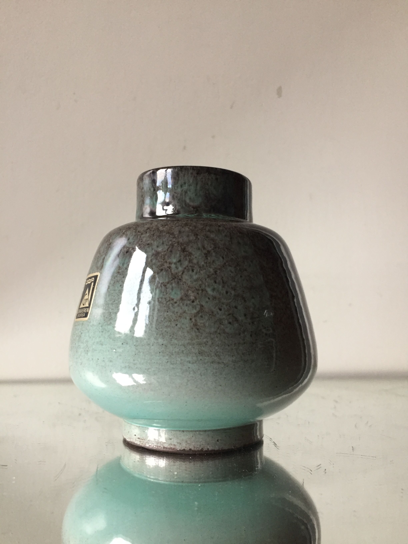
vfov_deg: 61.7
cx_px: 204
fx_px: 456
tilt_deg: +5.1
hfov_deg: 48.2
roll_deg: -0.3
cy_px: 272
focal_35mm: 29
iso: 160
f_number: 2.2
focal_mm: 4.15
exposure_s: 1/33
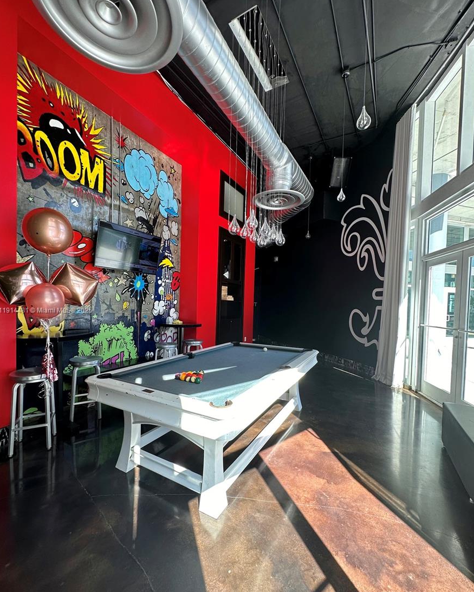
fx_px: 263
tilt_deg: -1.9
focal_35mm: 15
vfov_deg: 96.7
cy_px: 311
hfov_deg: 84.1
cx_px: 237
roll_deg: -1.8
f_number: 2.2
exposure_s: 1/99
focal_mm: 2.22
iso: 50
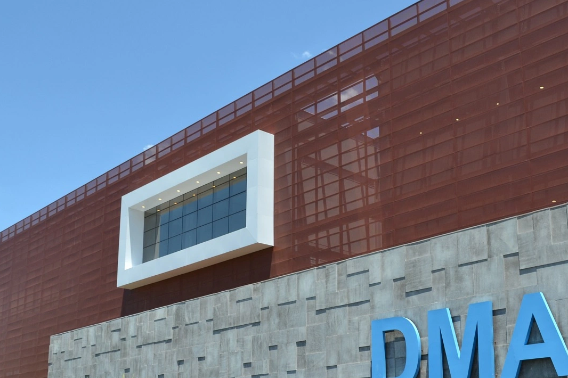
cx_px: 274
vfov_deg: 34.7
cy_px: 255
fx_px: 599
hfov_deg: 50.7
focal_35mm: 38
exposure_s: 1/200
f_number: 7.1
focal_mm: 18
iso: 100
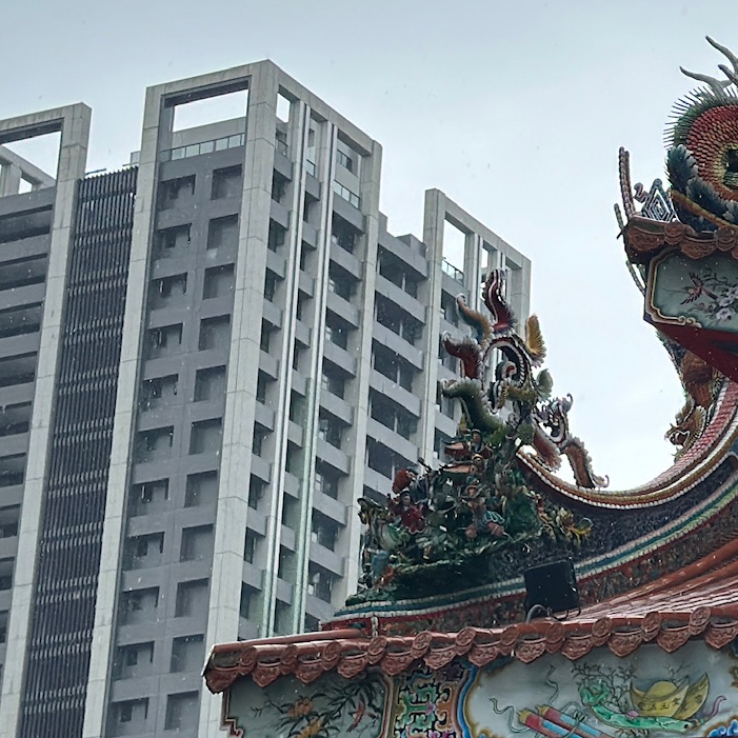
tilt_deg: +22.6
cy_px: 299
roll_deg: -0.7
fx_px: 2991
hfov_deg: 13.9
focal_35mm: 124
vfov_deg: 14.1
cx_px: 739
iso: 80
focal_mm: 6.86
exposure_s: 1/1242
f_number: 1.78
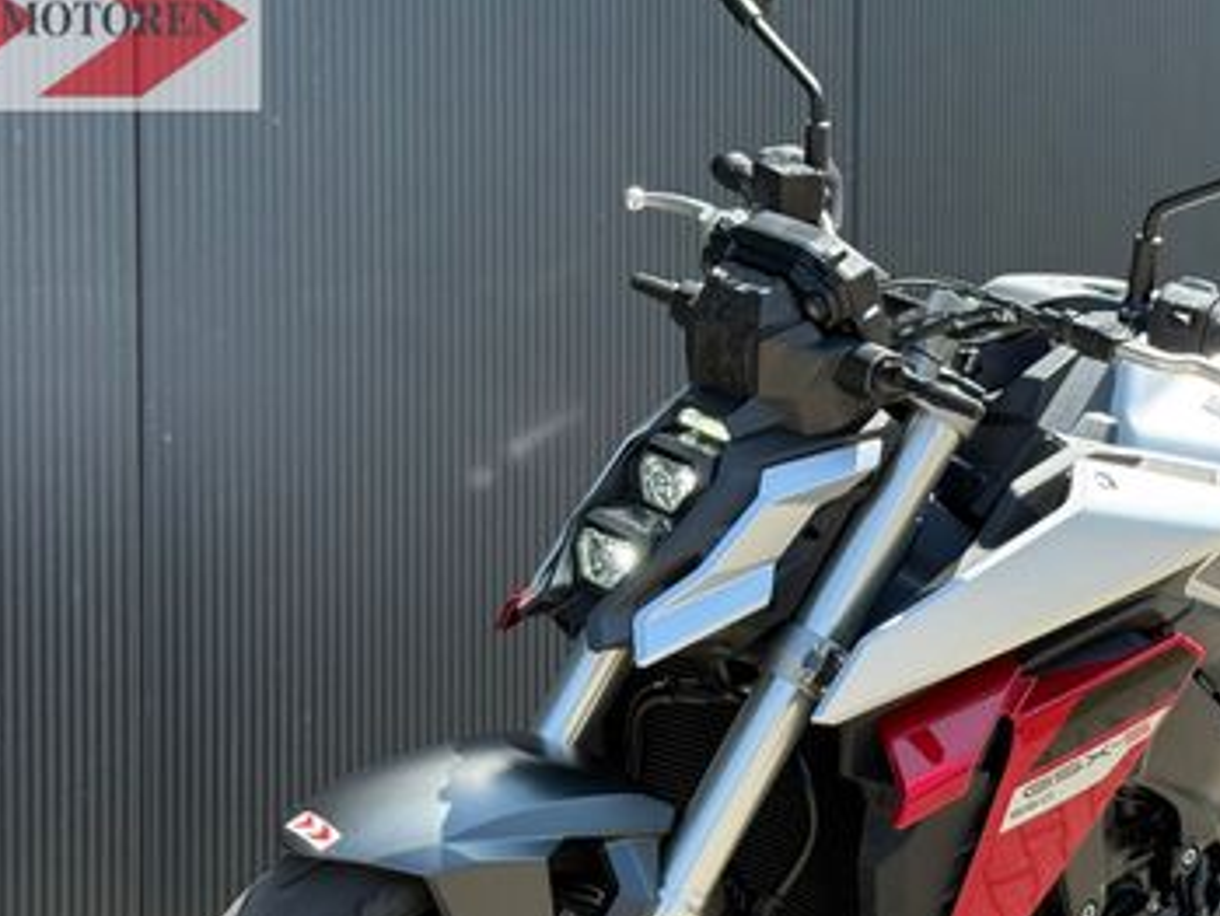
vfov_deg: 16.7
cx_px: 870
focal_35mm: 88
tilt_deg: -2.4
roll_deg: -0.4
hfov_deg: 22.1
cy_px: 717
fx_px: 3103
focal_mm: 6.76
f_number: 1.78
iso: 100
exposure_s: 1/1403
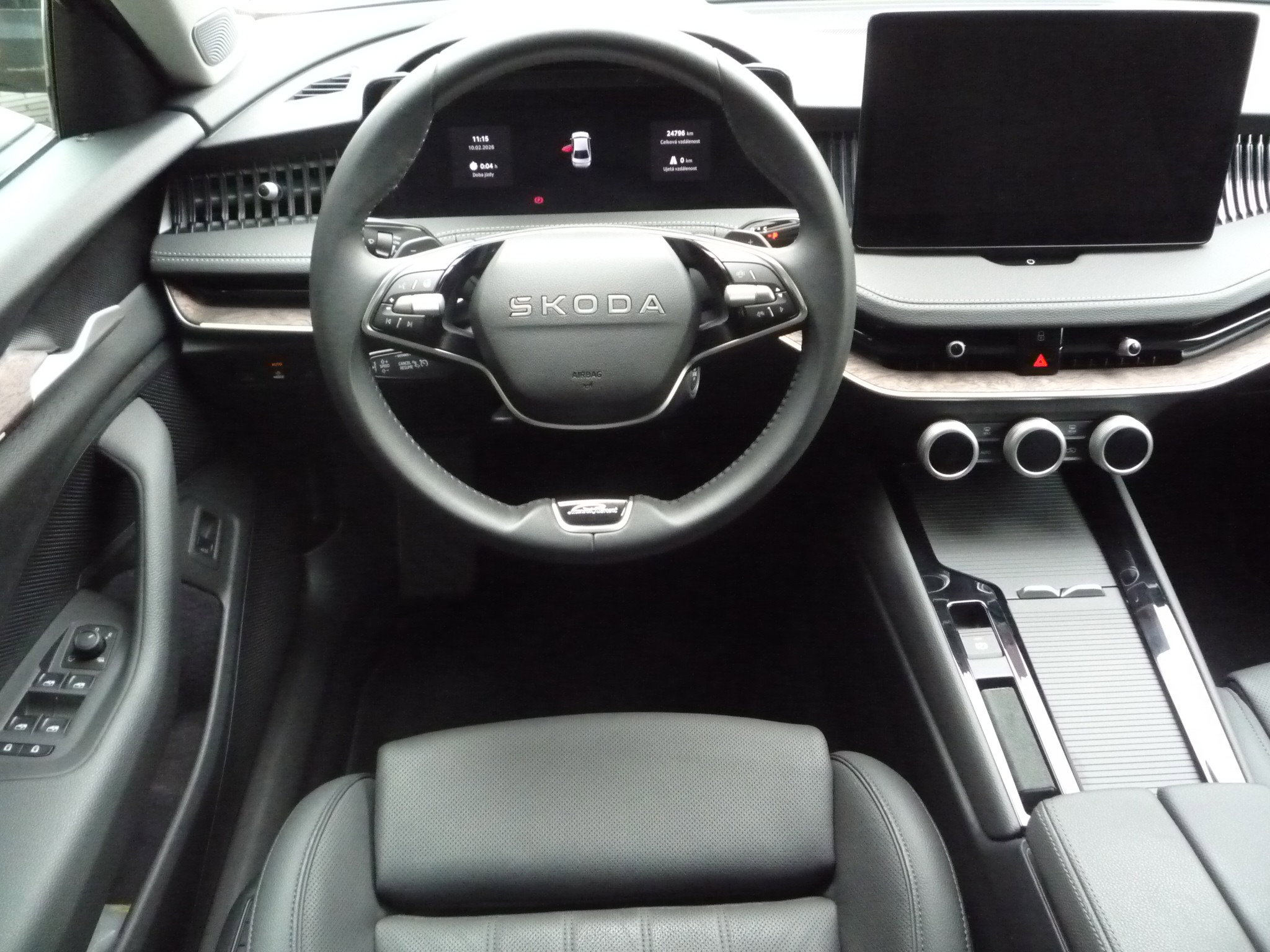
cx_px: 635
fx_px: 1101
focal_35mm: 30
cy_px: 476
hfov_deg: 60.0
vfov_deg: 46.8
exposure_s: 1/15
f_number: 3.3
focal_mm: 5.2
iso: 800
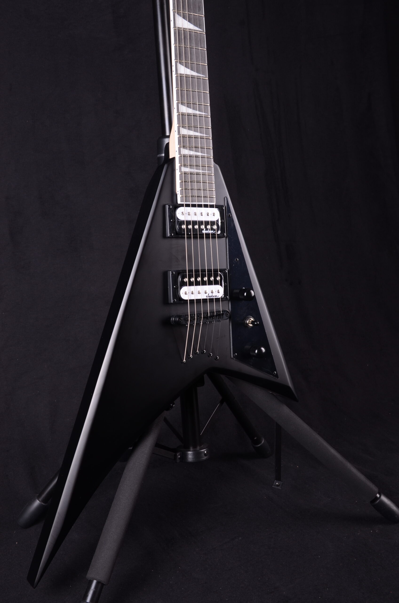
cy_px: 302
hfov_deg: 31.8
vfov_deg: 46.5
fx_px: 701
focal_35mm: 42
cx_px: 200
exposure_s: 1/200
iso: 200
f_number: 11
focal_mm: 28
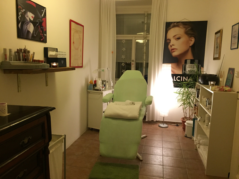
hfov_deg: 61.7
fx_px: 200
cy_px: 90
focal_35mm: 29
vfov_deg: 48.2
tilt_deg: -9.5
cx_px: 120
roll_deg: -0.8
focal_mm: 4.15
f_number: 2.2
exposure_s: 1/17
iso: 250
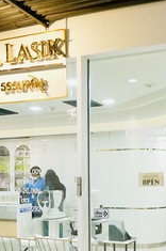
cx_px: 143
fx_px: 326
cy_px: 181
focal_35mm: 47
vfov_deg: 41.0
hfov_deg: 27.7
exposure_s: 1/200
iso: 1600
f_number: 4
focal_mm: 16
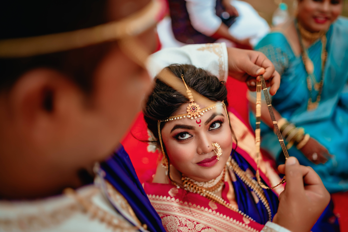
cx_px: 174
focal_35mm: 35
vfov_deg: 37.9
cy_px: 116
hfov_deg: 54.4
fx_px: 338
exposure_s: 1/640
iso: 125
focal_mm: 35
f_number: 1.6
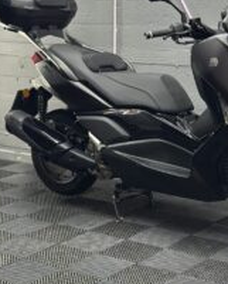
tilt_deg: -8.6
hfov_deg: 17.6
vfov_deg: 21.9
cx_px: 166
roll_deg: -0.2
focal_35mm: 87
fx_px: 733
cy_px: 115
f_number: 1.78
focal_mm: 6.86
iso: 100
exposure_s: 1/50
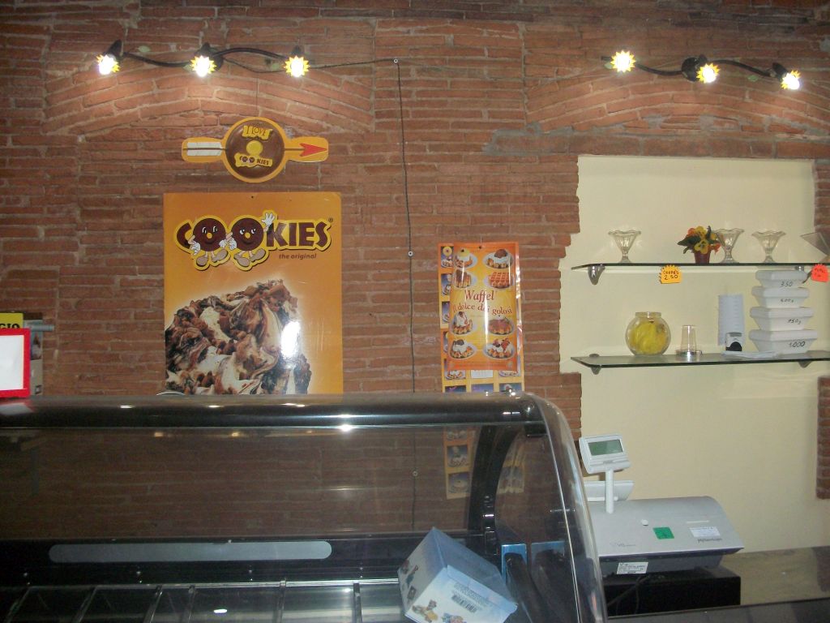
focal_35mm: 35
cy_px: 312
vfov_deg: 40.7
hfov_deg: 52.6
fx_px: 839
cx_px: 415
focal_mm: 6.3
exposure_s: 1/30
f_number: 3.1
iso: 250
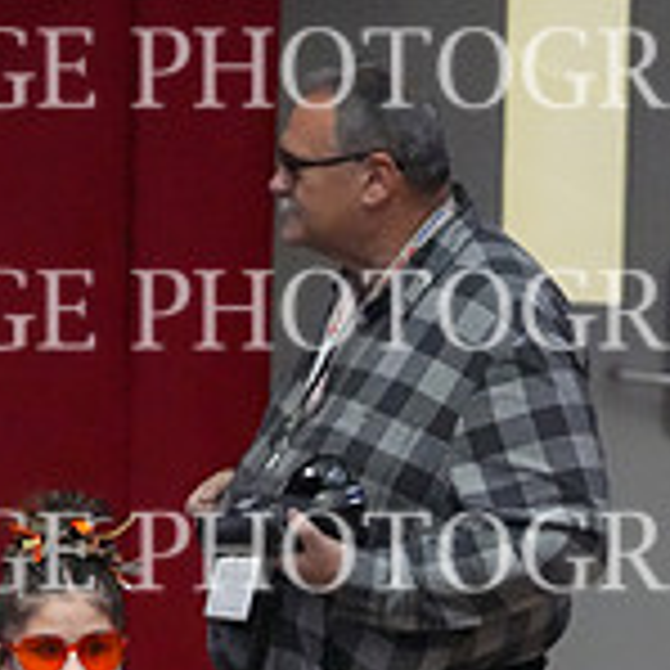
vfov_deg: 1.8
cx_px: 101
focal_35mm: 992
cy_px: 1156
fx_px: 21723
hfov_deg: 1.8
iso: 20000
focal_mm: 300
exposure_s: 1/1600
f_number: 3.5
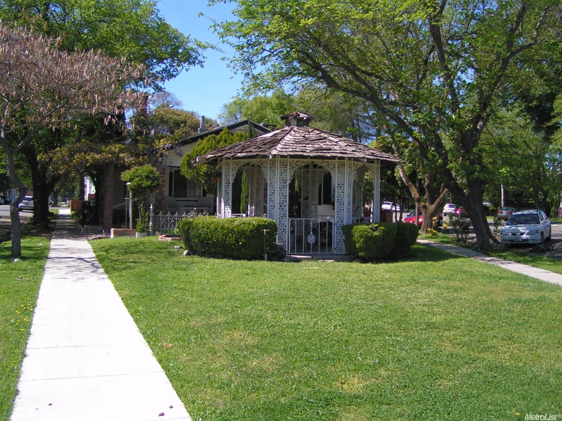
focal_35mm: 38
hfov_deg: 49.0
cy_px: 210
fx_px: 617
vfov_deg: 37.7
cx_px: 281
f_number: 2.8
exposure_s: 1/800
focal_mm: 5.8
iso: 50
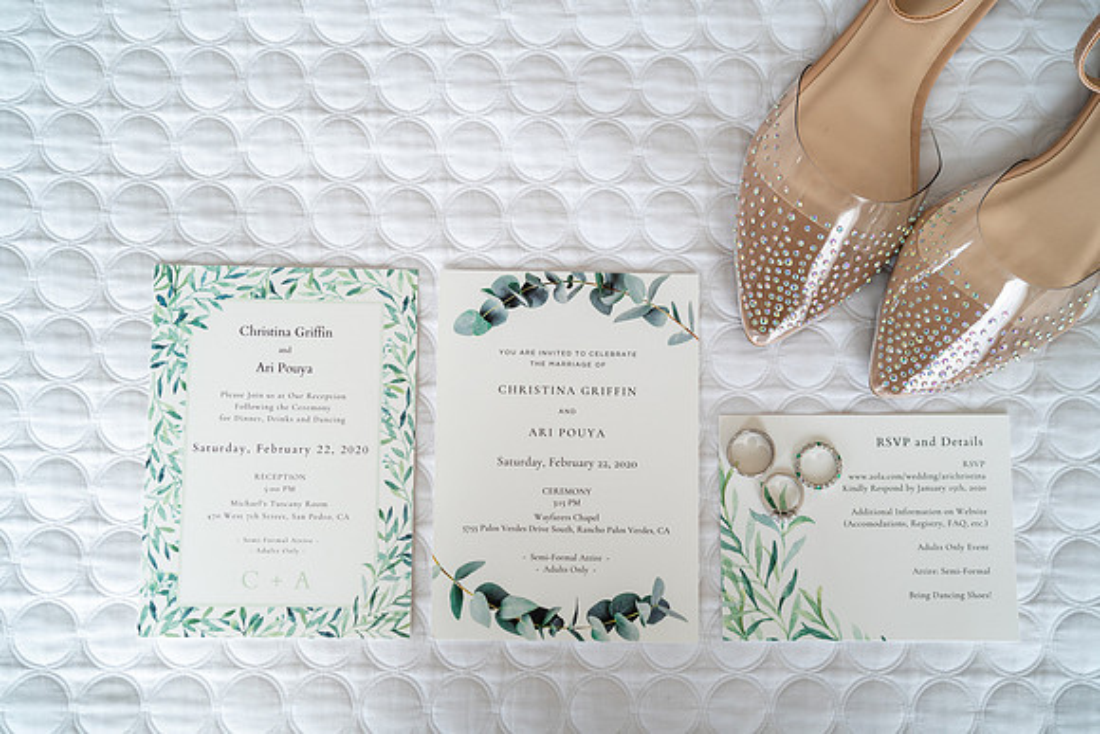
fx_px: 1528
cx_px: 550
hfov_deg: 39.6
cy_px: 367
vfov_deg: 27.0
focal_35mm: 50
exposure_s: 1/125
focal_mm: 50
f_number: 2
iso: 200
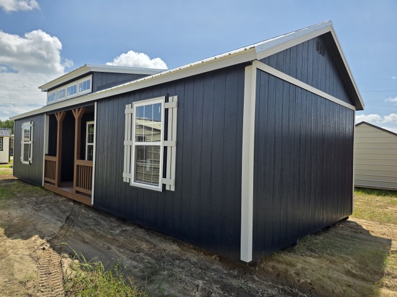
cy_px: 148
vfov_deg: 58.9
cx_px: 198
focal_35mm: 23
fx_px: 264
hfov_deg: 73.9
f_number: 1.7
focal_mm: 6.3
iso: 80
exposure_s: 1/5608
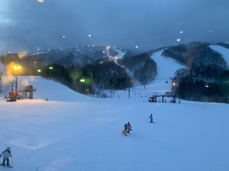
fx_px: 172
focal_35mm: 26
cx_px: 114
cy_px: 86
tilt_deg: +4.3
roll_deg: +0.3
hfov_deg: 67.3
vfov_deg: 53.1
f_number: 1.8
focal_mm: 4.25
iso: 80
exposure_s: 1/50
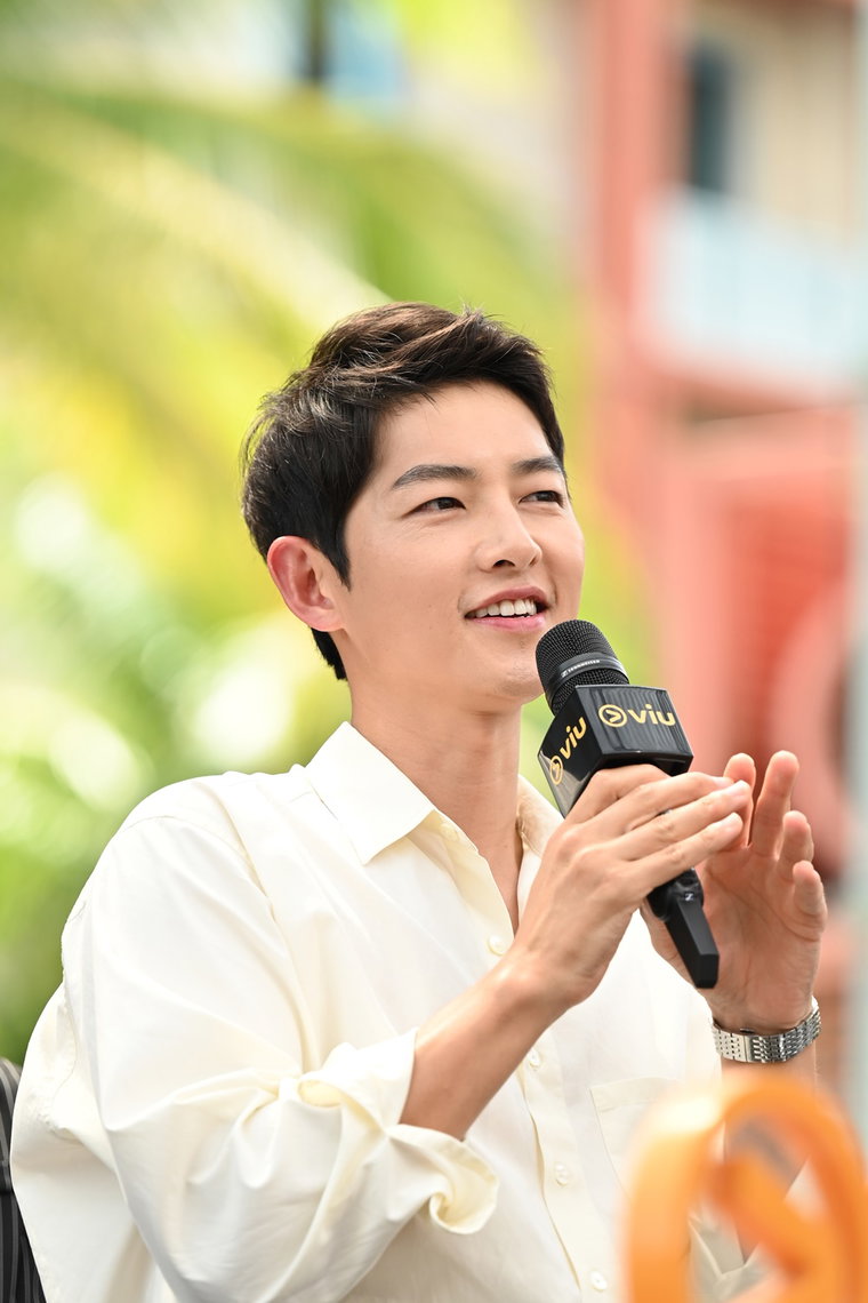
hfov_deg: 6.3
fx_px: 7848
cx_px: 434
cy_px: 652
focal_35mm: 217
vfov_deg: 9.5
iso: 200
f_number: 2.8
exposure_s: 1/1000
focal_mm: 145
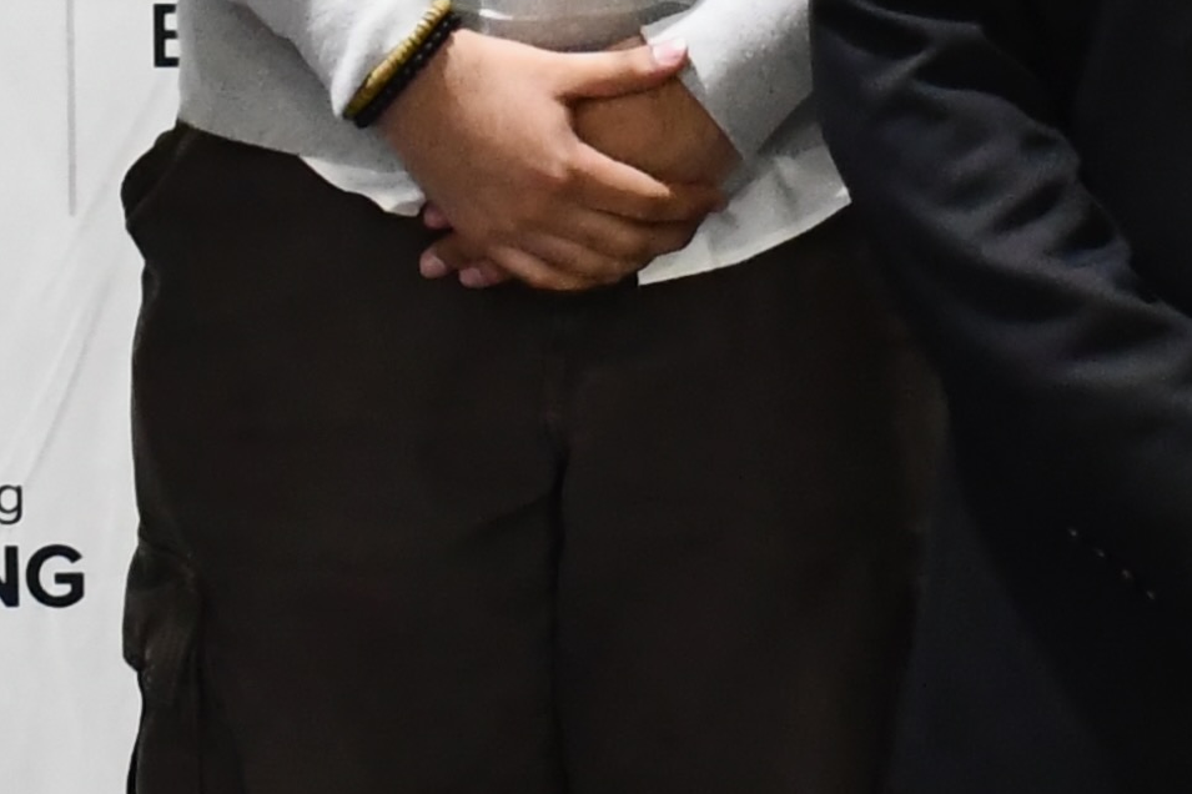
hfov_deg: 9.7
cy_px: -559
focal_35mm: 210
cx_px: 1136
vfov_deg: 6.4
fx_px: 6951
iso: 3200
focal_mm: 24
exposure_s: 1/125
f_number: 3.8
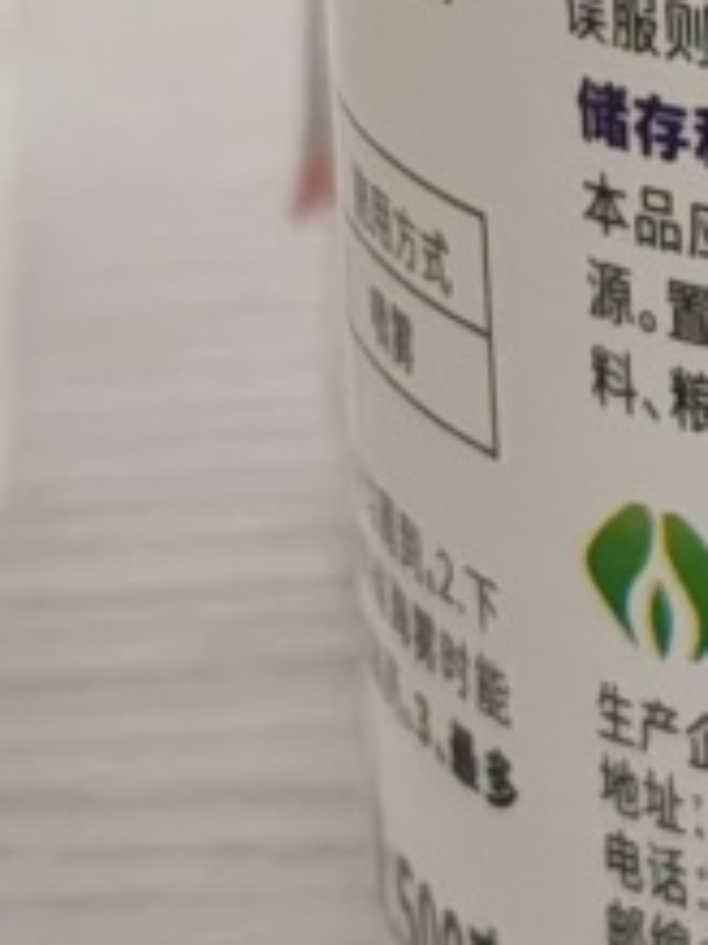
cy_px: -645
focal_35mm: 249
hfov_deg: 5.9
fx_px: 6797
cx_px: 1243
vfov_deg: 7.7
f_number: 1.88
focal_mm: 4.84
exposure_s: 1/100
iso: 870
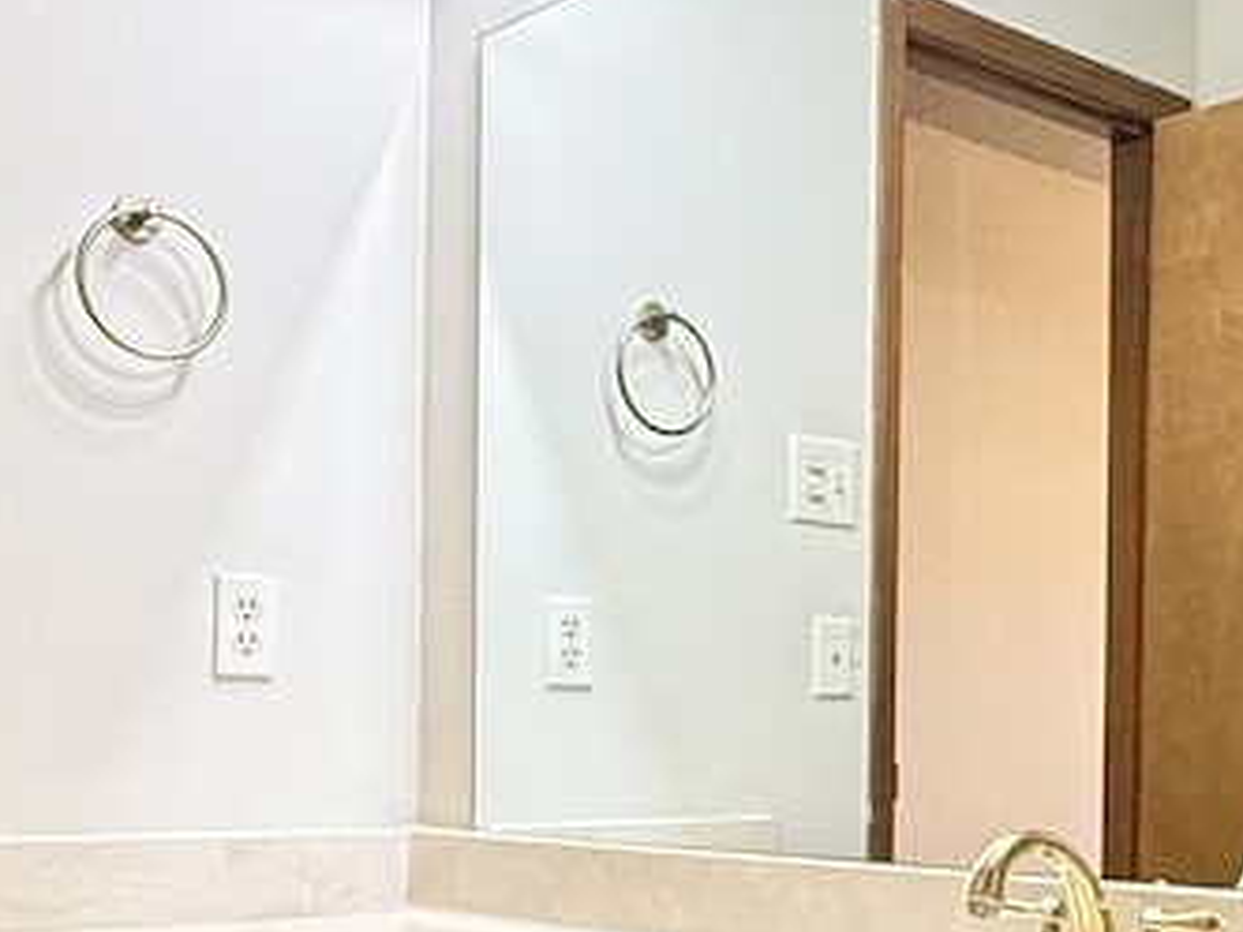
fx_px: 1939
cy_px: 734
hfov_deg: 34.8
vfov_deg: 26.6
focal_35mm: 54
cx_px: 921
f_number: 2.2
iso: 500
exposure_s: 1/60
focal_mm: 2.22
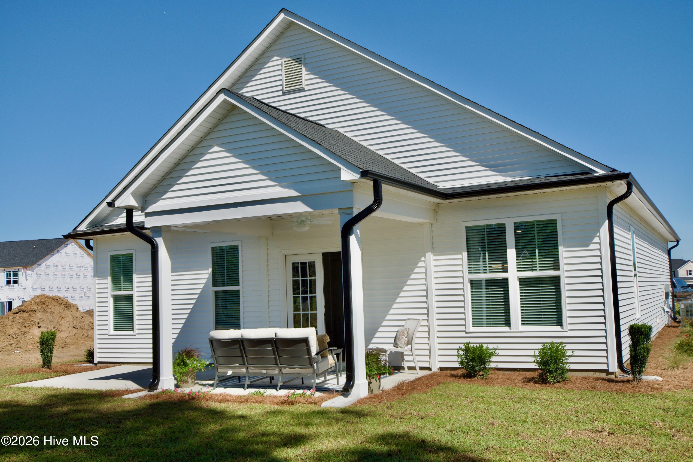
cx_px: 346
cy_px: 231
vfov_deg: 36.9
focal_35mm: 36
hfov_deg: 53.1
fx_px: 693
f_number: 9
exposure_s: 1/800
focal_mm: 24
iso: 200
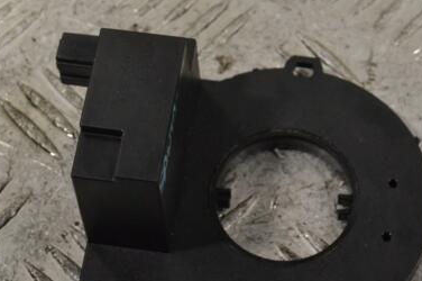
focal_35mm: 132
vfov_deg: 10.4
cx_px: 215
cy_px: 163
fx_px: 1544
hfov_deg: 15.6
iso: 3200
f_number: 10
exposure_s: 1/400
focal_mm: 55
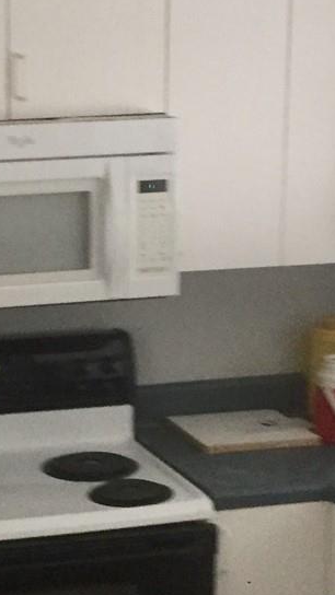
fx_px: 1469
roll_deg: +0.1
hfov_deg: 12.8
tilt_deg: -9.7
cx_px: -27
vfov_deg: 22.9
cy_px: 346
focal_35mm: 93
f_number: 2.2
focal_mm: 4.15
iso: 160
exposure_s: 1/30
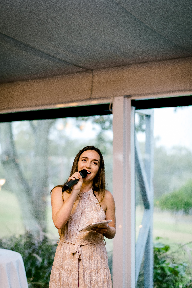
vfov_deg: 33.9
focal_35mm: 59
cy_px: 144
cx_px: 97
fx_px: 472
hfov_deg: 23.0
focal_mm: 58
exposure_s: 1/125
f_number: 1.8
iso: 800
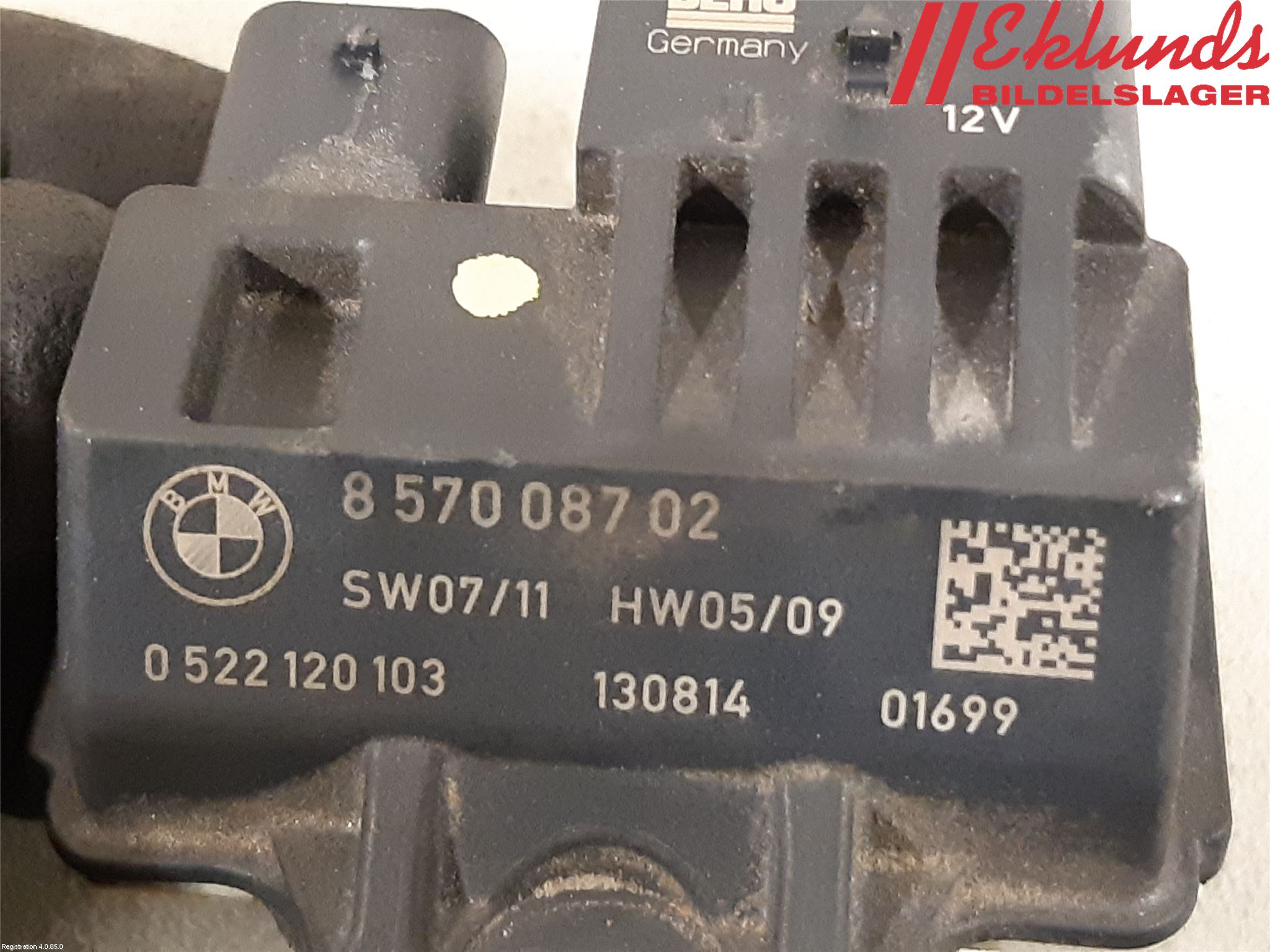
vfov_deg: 53.1
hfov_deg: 67.3
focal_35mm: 26
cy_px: 476
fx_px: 954
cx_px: 635
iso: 400
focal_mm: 3.93
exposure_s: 1/25
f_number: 1.7
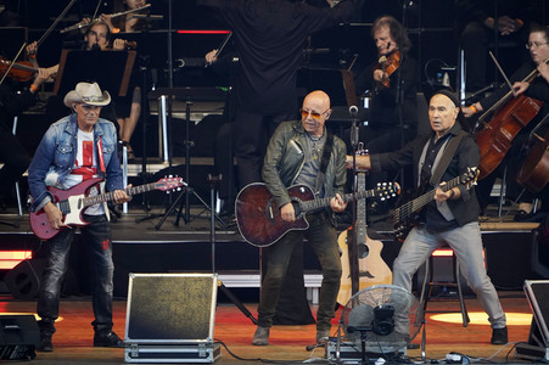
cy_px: 182
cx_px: 274
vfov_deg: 2.3
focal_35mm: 600
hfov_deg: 3.4
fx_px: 9143
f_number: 6.3
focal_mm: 600
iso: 2500
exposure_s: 1/500
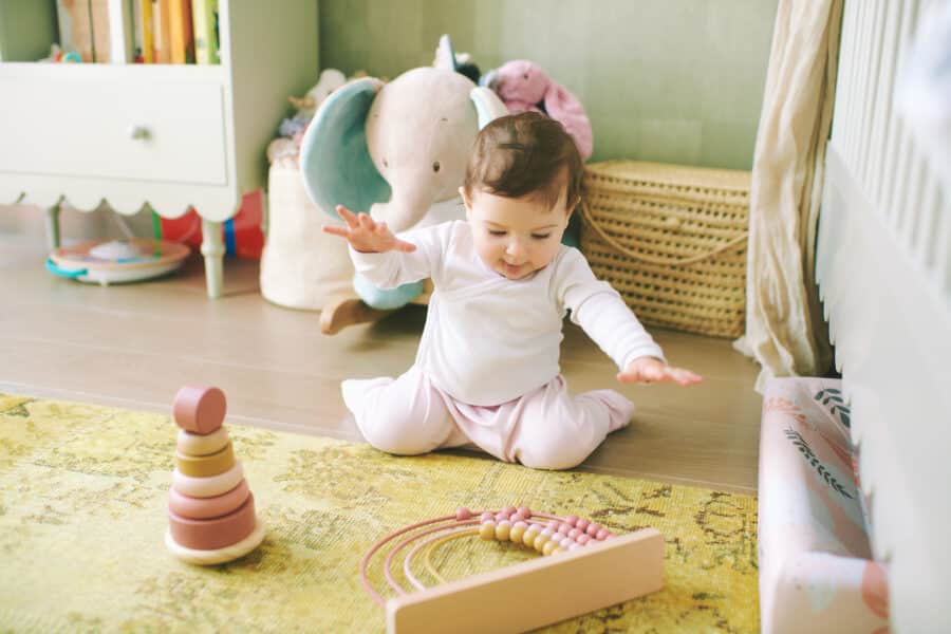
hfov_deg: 54.4
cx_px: 476
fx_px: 925
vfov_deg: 37.9
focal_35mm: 35
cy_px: 317
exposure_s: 1/320
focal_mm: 35
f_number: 2.2
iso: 500
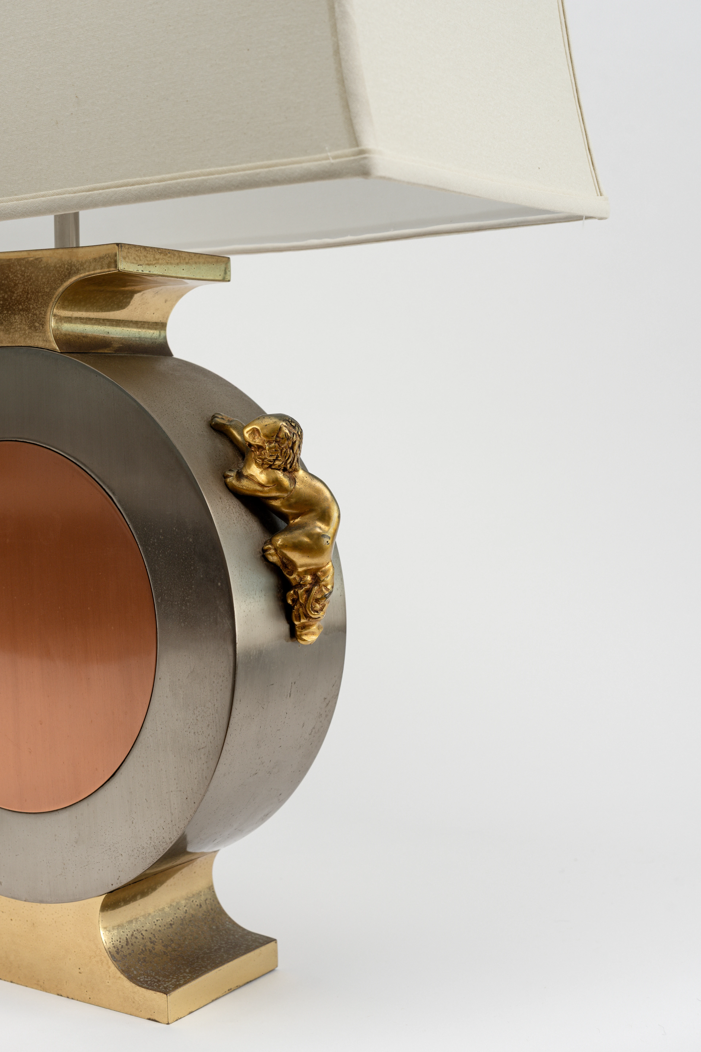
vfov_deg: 39.6
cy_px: 526
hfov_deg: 27.0
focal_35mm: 50
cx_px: 350
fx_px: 1460
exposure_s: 1/250
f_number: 9
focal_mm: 50
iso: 200
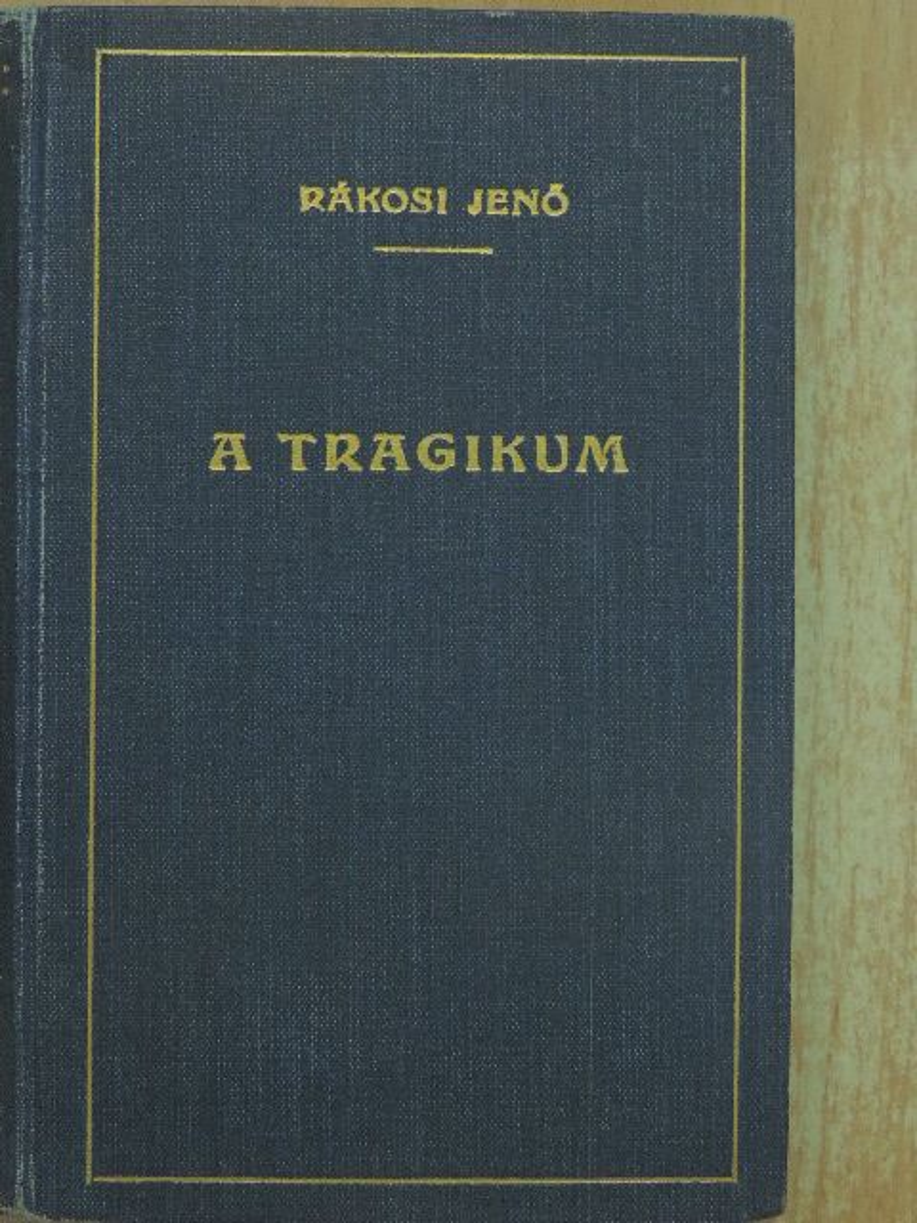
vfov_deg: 26.0
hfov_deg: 19.6
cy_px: 612
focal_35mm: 75
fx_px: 2649
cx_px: 458
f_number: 3.9
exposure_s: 1/100
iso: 800
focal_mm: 13.3
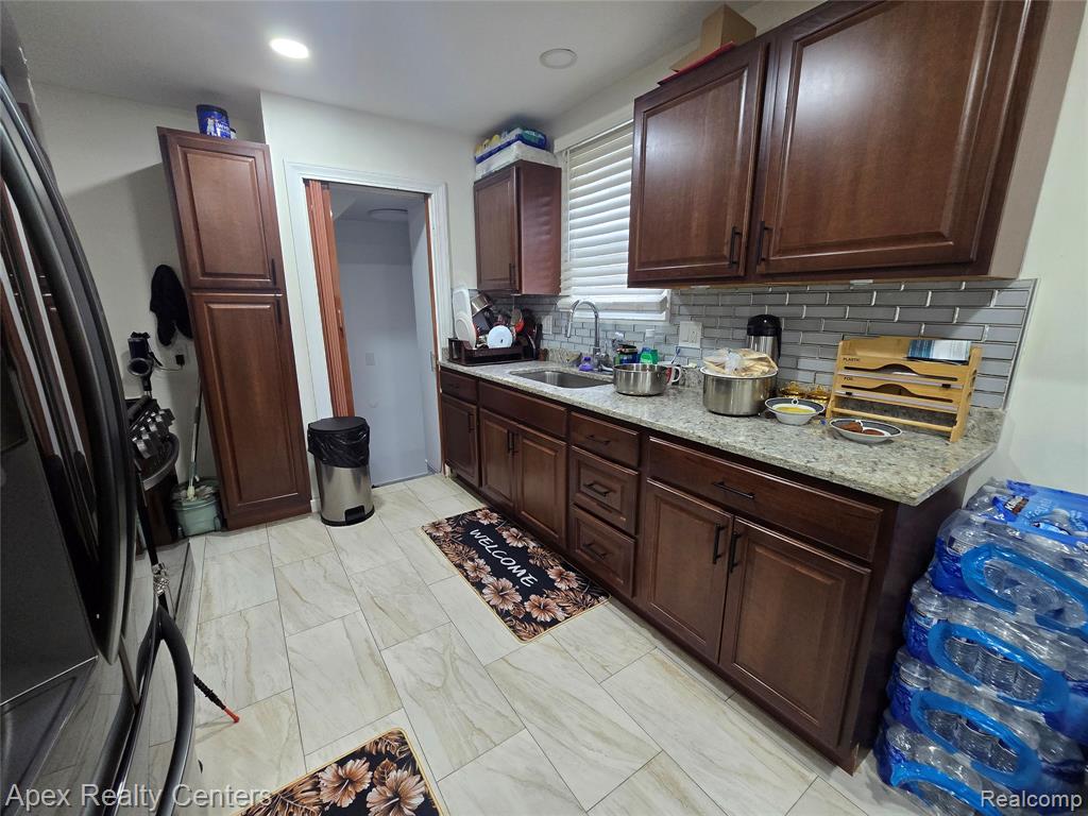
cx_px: 544
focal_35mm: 13
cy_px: 408
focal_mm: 2.2
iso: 320
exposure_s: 1/60
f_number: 2.2
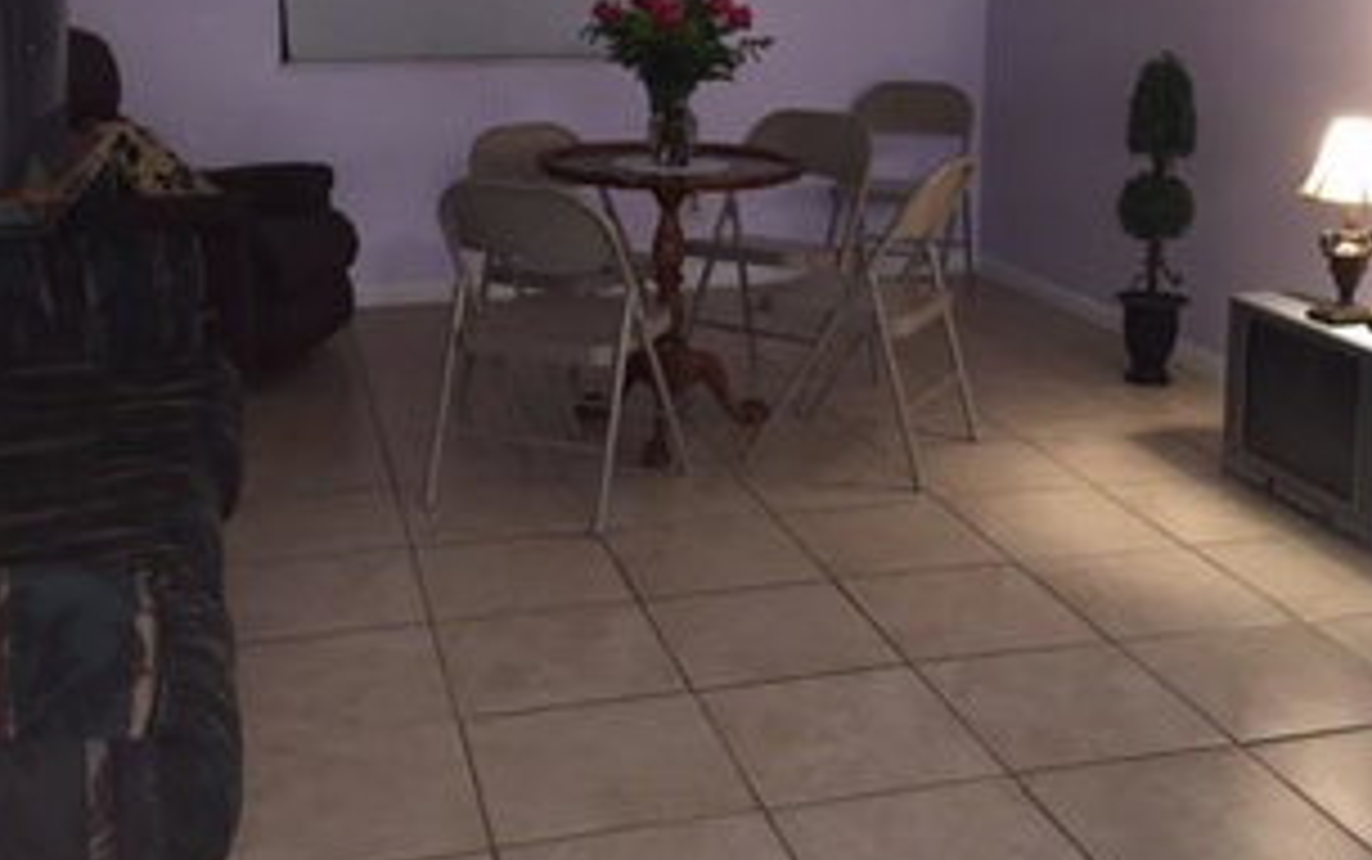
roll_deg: +0.2
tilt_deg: -7.7
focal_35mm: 43
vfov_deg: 29.3
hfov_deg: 46.2
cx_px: 717
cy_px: 189
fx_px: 1609
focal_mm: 4.15
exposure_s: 1/16
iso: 100
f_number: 2.2
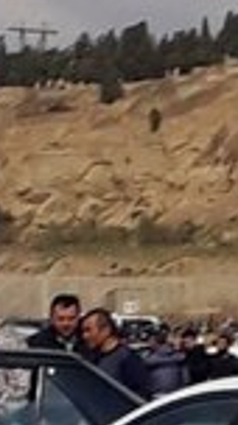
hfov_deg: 12.0
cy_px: 604
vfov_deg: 19.8
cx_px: 347
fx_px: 1082
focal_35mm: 96
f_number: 1.9
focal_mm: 3.6
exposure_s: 1/3509
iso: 40
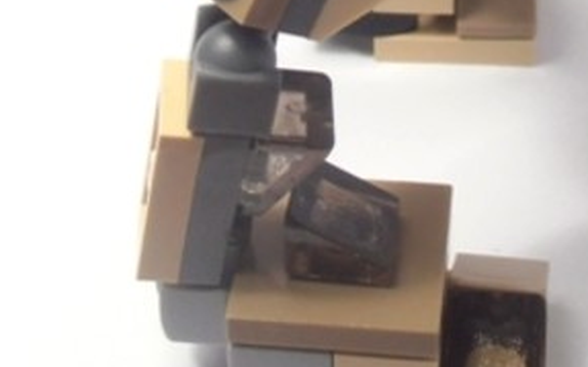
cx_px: 426
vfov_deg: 10.3
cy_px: -184
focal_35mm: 123
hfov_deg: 16.9
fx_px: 1970
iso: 80
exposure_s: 1/60
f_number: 3.9
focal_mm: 6.61
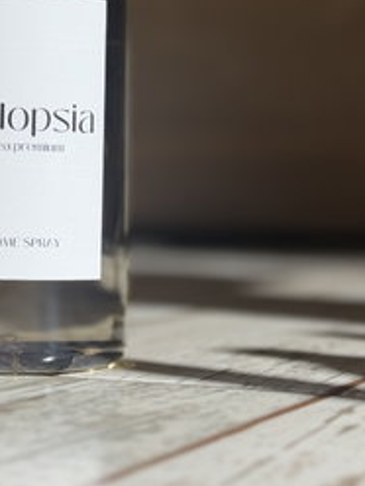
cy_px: 154
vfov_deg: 19.0
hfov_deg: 14.3
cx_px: 106
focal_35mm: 103
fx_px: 1448
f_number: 1.78
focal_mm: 6.76
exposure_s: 1/4878
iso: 64
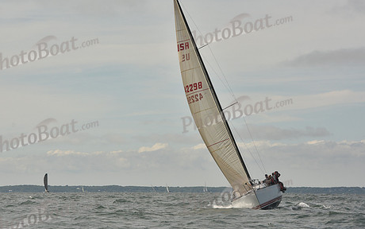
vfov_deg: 8.8
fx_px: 1483
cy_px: 82
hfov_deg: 14.0
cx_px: 140
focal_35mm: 149
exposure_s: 1/1000
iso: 320
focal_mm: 116
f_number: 8
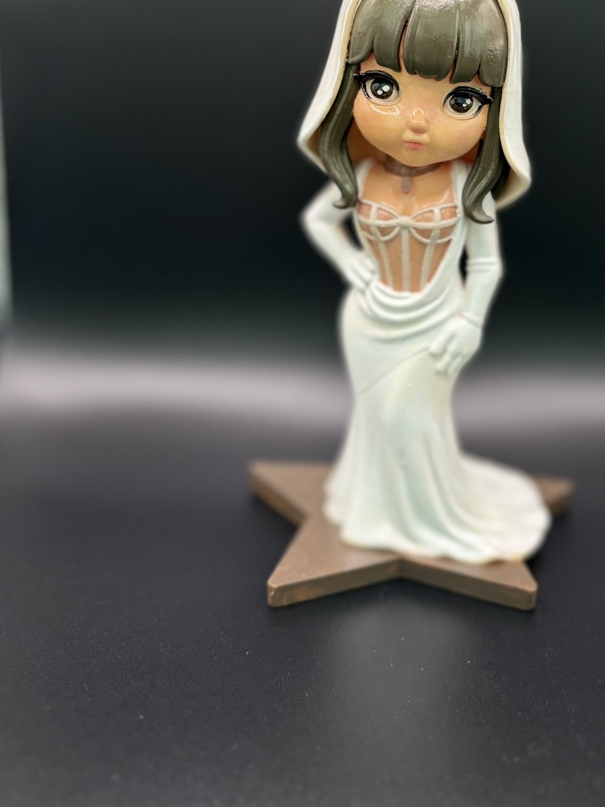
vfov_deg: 45.3
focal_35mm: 40
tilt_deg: -13.5
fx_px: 932
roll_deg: -1.7
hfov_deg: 35.5
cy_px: 208
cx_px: 418
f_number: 1.6
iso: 200
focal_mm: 5.96
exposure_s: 1/60
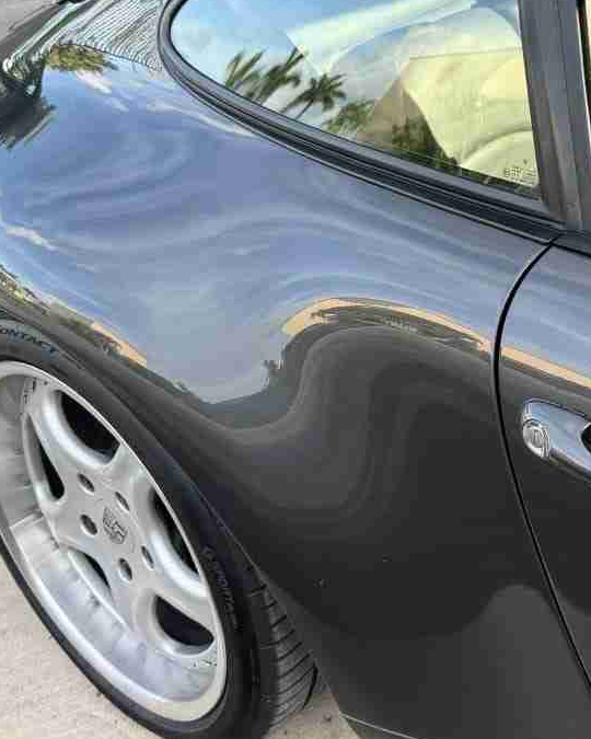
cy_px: 233
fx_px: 1093
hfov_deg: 29.8
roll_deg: +4.4
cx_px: 444
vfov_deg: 36.9
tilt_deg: -28.5
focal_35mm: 50
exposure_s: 1/299
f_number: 1.78
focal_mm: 6.86
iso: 80
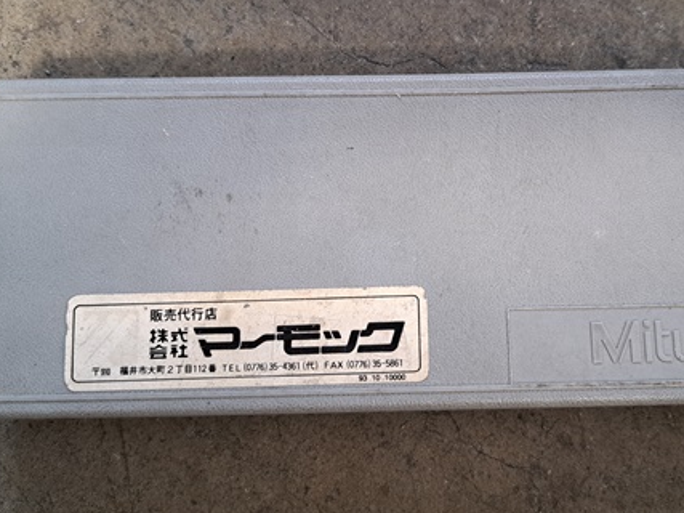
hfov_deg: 51.0
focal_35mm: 36
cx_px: 415
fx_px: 711
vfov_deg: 39.4
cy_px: 199
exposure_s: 1/50
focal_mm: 5.23
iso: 320
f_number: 1.8
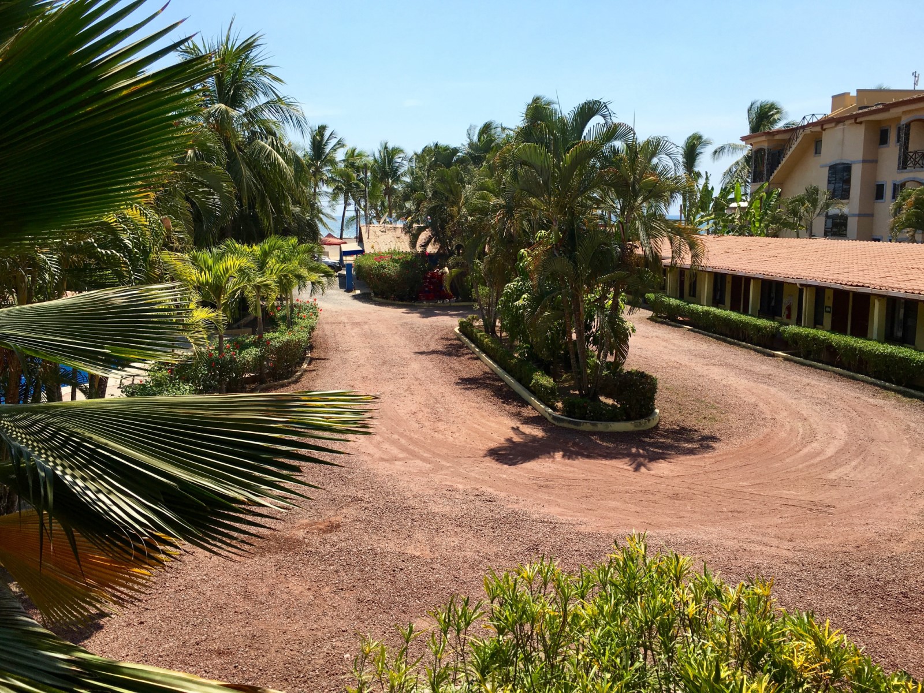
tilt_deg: -7.8
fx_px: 774
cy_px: 346
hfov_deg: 61.7
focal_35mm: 29
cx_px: 462
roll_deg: -0.7
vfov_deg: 48.2
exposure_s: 1/1637
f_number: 2.2
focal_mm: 4.15
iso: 25
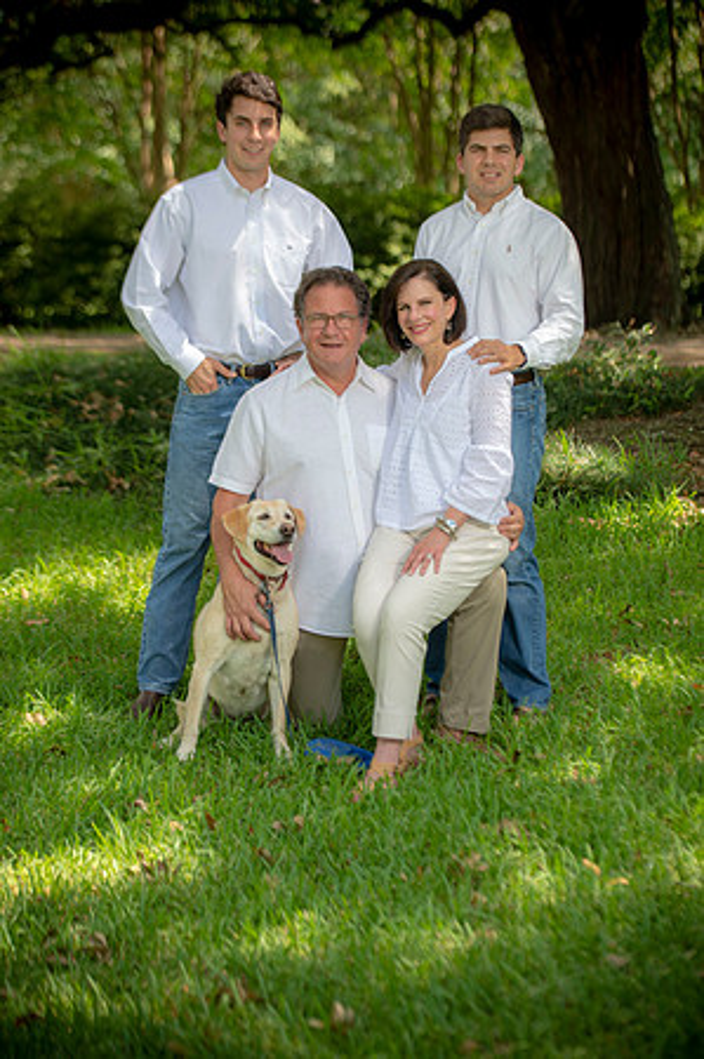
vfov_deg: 24.8
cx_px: 352
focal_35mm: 82
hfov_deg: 16.6
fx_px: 2411
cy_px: 530
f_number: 3.2
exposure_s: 1/200
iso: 100
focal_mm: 82
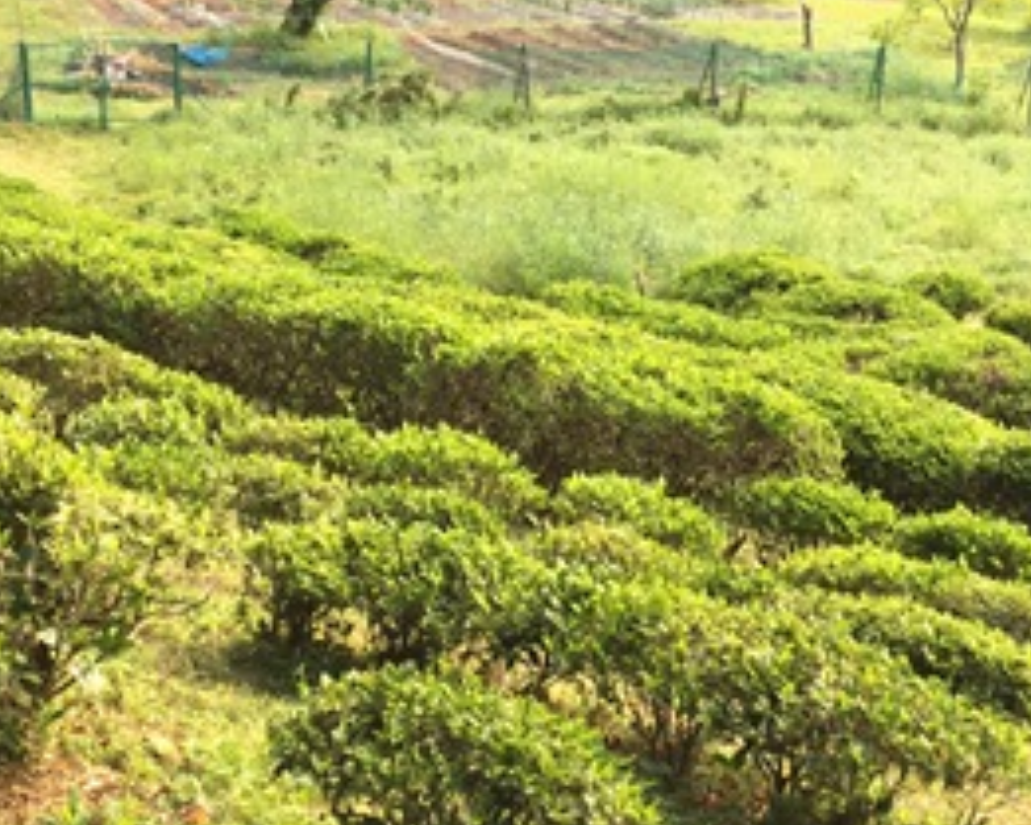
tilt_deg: -18.6
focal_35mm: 78
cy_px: 312
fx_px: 2381
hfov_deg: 24.4
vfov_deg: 19.6
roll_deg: +1.6
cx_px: 648
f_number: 2.2
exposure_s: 1/60
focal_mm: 4.15
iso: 32
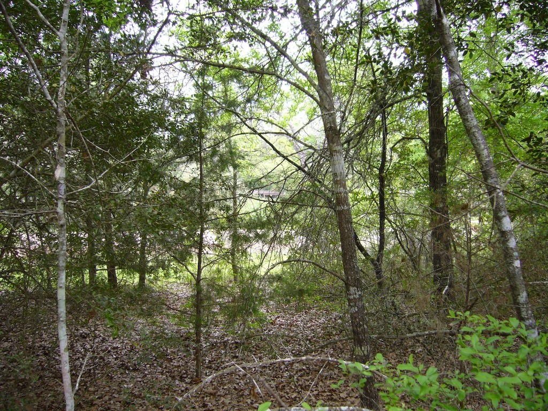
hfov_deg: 52.6
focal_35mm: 35
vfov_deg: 40.7
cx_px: 274
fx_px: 554
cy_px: 206
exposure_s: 1/100
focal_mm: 5.8
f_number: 2.8
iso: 100
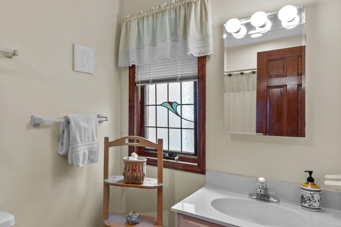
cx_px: 110
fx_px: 237
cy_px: 116
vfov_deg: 51.3
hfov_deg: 69.2
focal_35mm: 25
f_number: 8
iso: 100
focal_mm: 17
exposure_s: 1.3
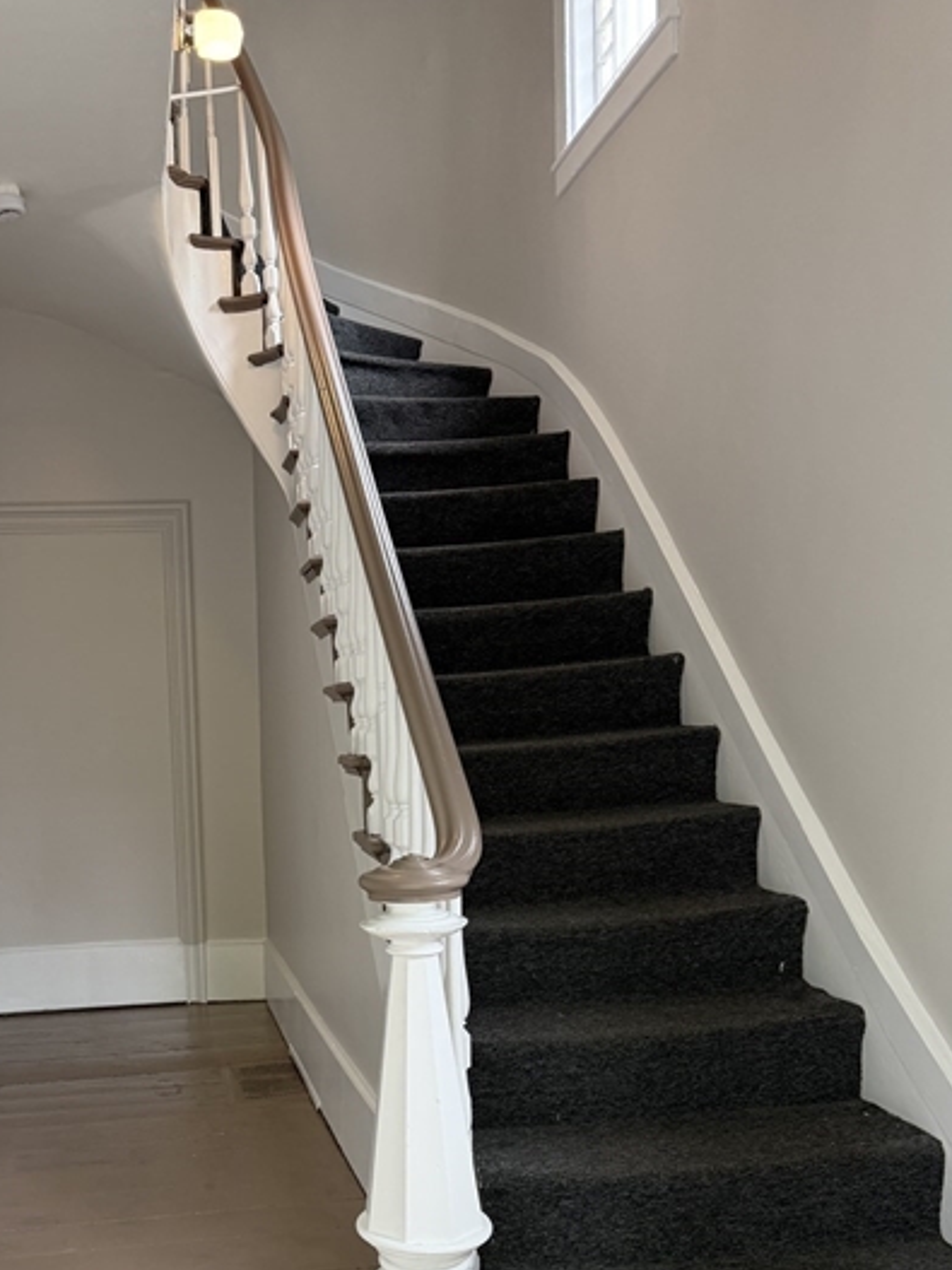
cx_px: 272
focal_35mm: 35
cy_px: 884
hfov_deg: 39.9
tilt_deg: -7.9
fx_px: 1284
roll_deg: +2.8
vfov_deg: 51.3
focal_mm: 6.76
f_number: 1.78
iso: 200
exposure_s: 1/121
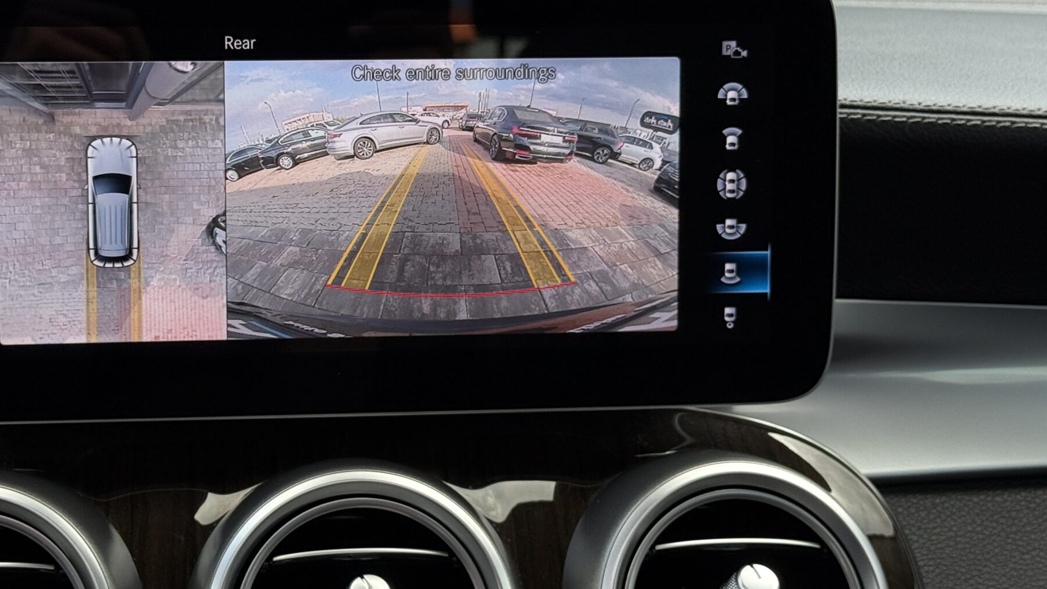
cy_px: 186
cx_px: 381
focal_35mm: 74
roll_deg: -0.4
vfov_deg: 16.3
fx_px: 2055
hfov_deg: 28.5
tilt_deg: -9.9
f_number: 1.78
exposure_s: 1/484
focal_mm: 6.76
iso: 64
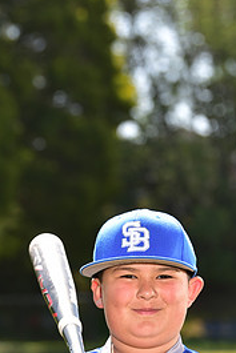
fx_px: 2494
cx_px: 161
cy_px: 377
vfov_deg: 8.1
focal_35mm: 254
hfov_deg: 5.4
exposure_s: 1/200
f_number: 5
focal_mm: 116
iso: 80
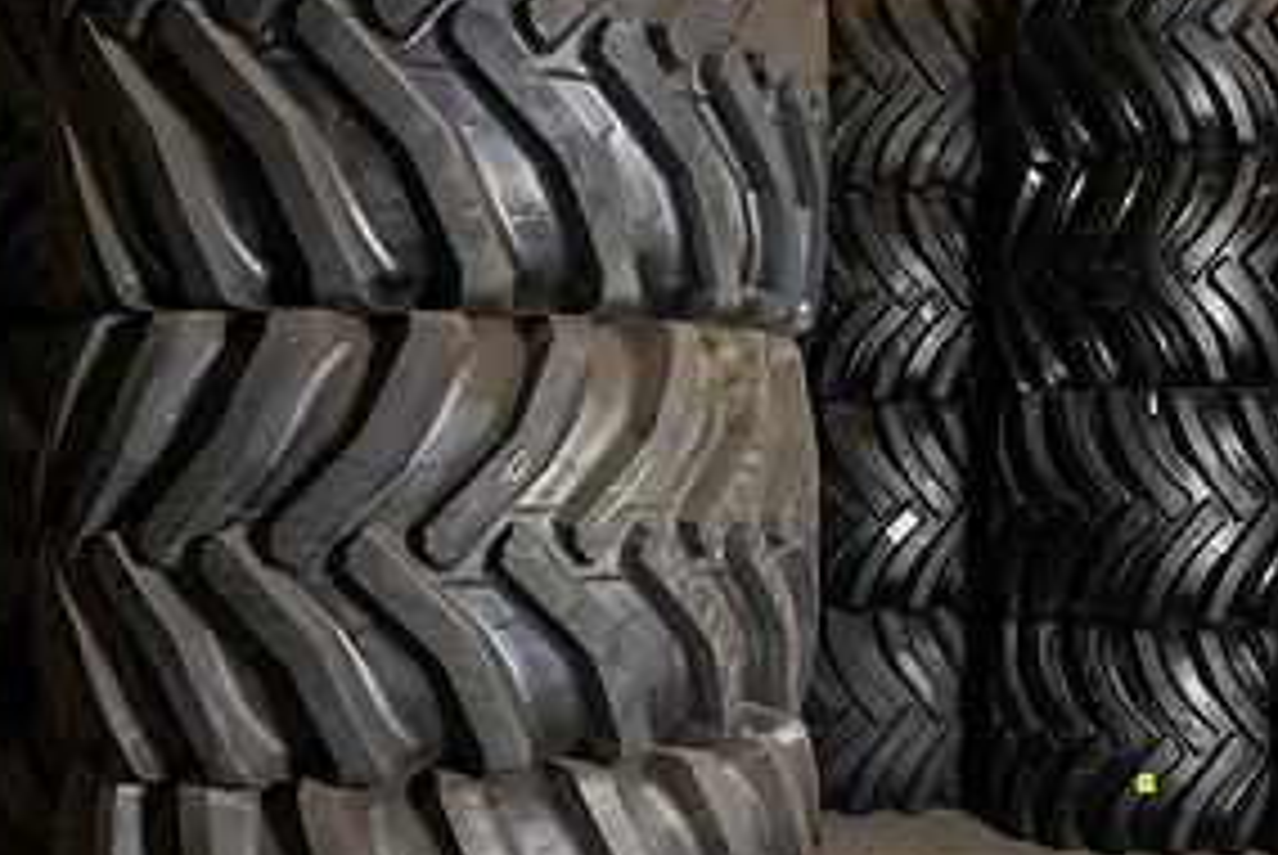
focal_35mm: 49
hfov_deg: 37.4
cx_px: 1170
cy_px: 457
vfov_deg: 27.6
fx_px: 1741
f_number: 4
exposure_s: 1/60
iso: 1000
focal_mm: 24
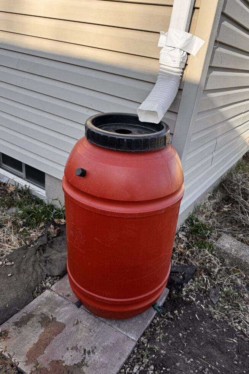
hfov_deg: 49.4
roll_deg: -9.1
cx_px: 140
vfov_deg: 69.4
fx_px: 270
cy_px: 188
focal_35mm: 26
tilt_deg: -26.8
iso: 80
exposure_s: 1/966
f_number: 1.78
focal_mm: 6.76
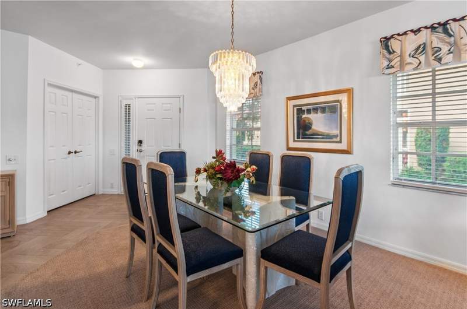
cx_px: 234
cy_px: 154
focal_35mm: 17
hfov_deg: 92.6
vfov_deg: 69.4
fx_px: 223
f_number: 8
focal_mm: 11.5
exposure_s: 1/2.5
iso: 200
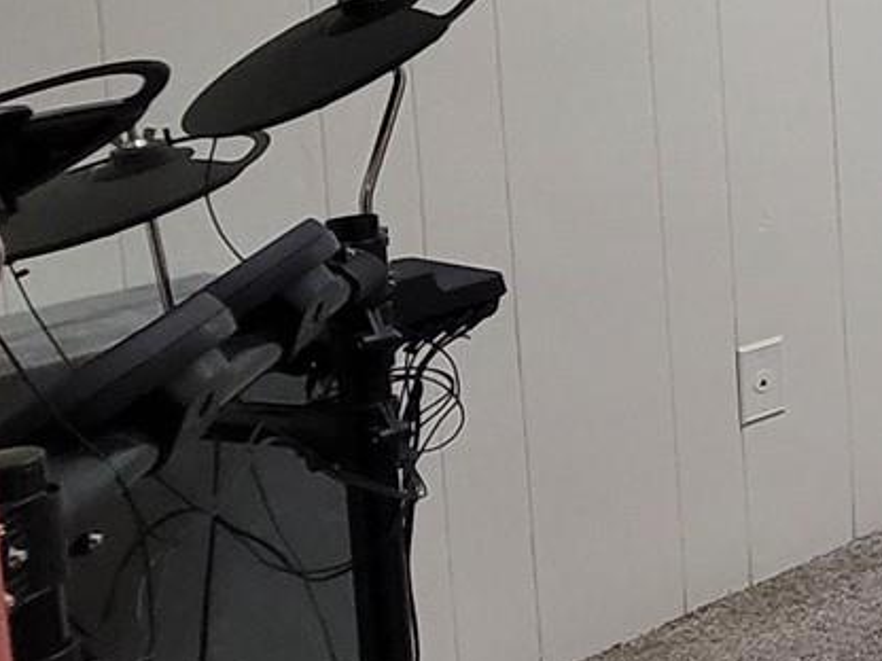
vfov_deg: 21.7
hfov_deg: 20.0
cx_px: 1658
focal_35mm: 64
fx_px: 1631
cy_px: -72
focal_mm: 2.2
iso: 250
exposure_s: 1/60
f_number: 2.2
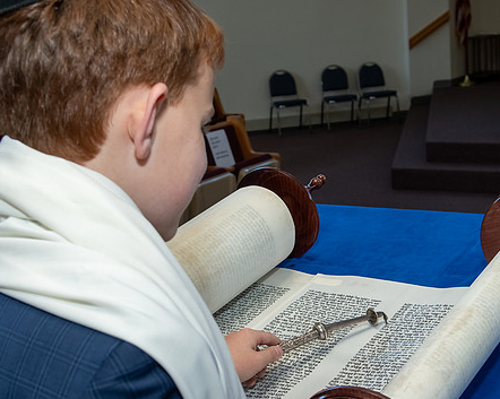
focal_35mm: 61
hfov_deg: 30.9
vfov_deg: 24.9
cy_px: 251
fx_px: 902
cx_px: 303
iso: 400
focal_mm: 26
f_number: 5.6
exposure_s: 1/200
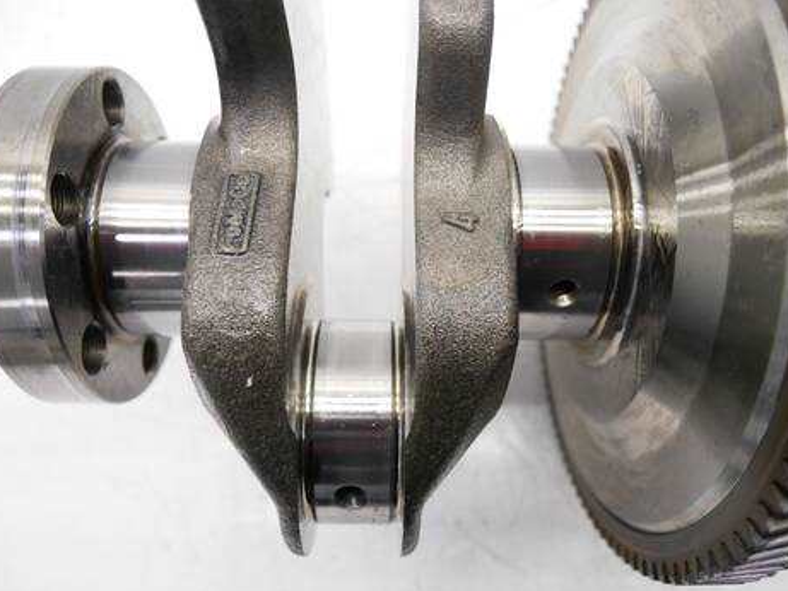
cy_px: 306
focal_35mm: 25
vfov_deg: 54.9
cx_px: 386
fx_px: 569
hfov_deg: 69.4
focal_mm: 12
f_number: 3.5
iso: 640
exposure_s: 1/60
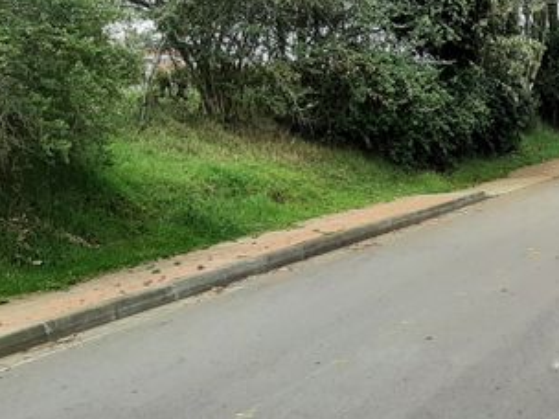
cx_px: 536
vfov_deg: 25.6
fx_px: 920
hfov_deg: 31.6
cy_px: 191
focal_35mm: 57
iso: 40
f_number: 1.7
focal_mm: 3.93
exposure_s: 1/1377
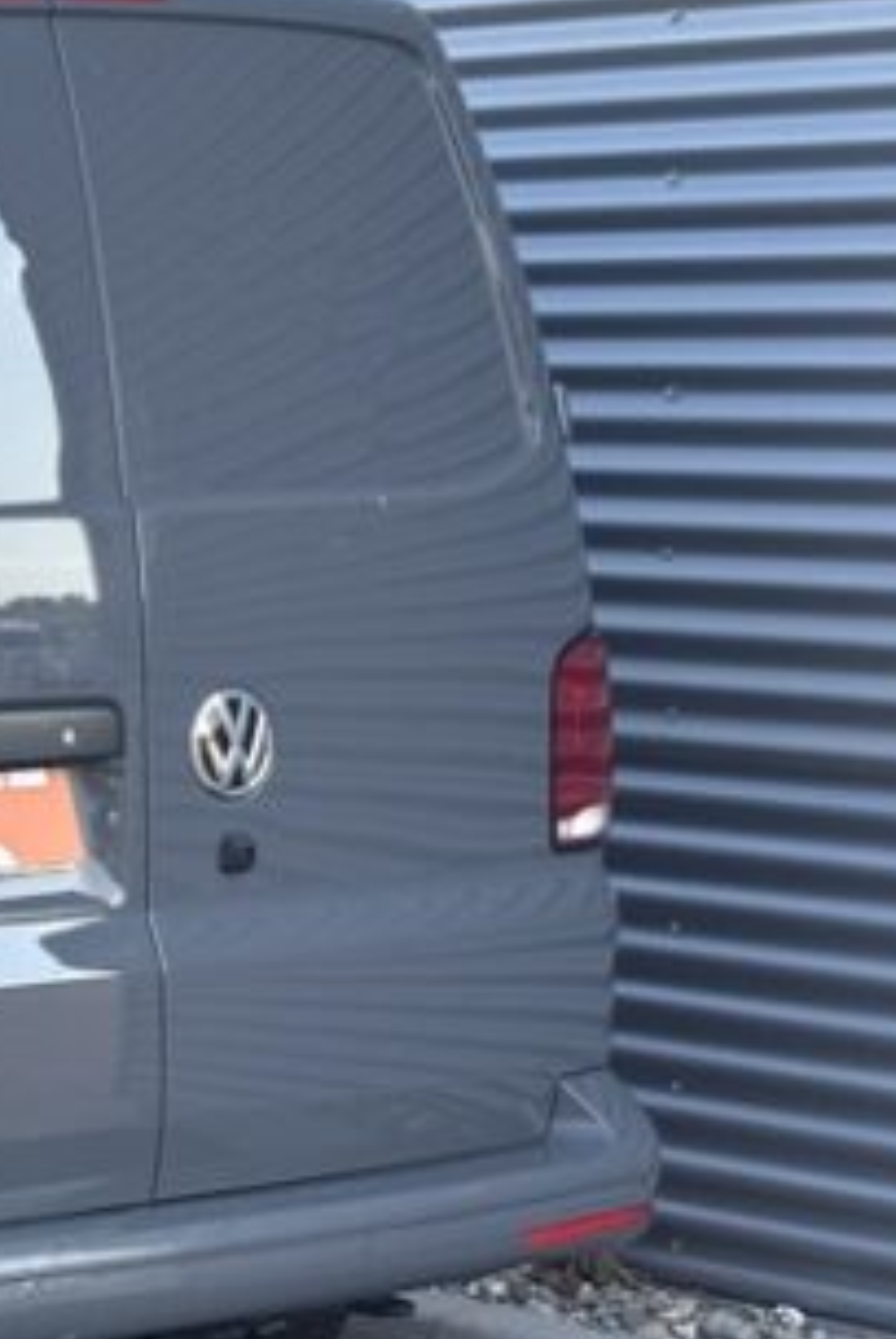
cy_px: 566
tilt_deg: -2.7
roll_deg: +0.5
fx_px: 5065
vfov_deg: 15.1
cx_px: -593
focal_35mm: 136
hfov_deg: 9.7
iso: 32
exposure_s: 1/498
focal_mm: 5.96
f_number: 1.6
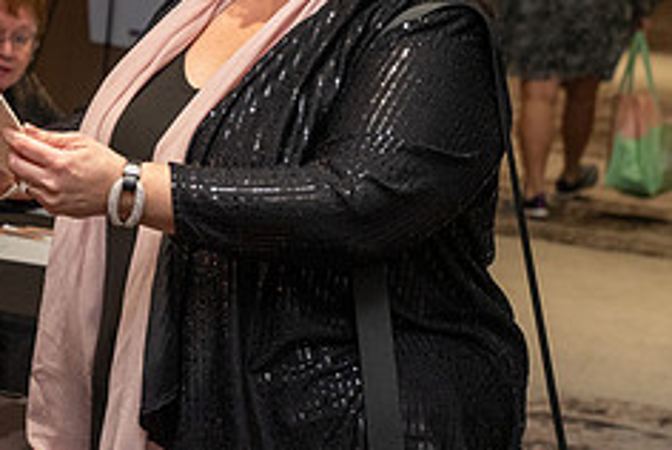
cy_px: 87
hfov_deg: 17.2
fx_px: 2112
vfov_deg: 12.1
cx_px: -151
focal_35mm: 113
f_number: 4
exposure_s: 1/160
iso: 3200
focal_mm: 46
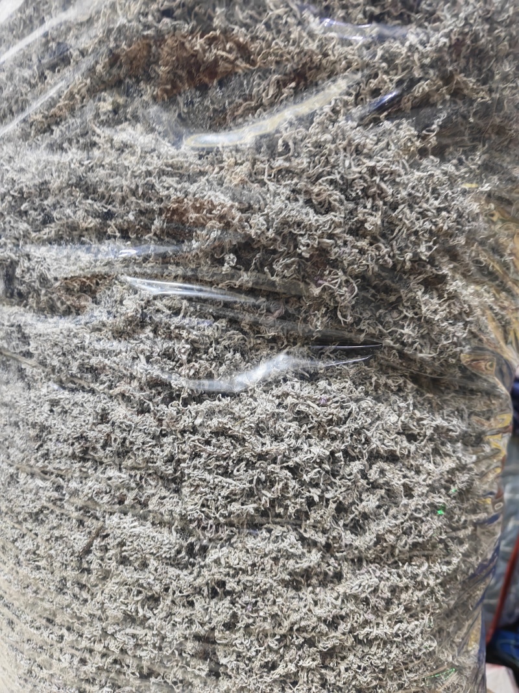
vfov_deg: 71.6
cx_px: 260
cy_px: 346
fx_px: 480
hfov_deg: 56.8
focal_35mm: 24
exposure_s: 1/25
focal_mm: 6.12
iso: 3200
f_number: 1.9
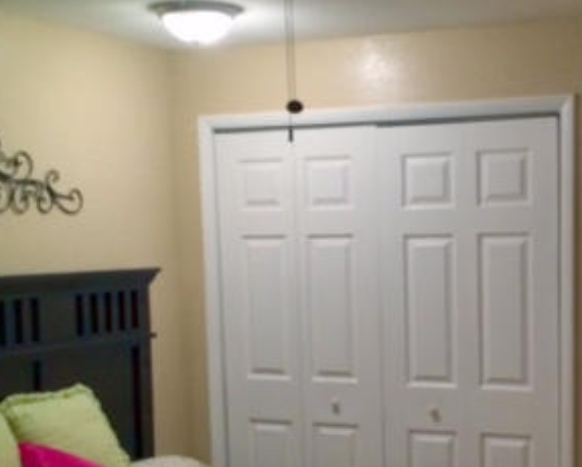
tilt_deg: -8.6
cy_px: 372
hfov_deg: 29.5
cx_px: 442
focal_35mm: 63
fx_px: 1086
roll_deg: +1.1
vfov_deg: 23.9
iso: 40
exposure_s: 1/30
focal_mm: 4.15
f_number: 2.2
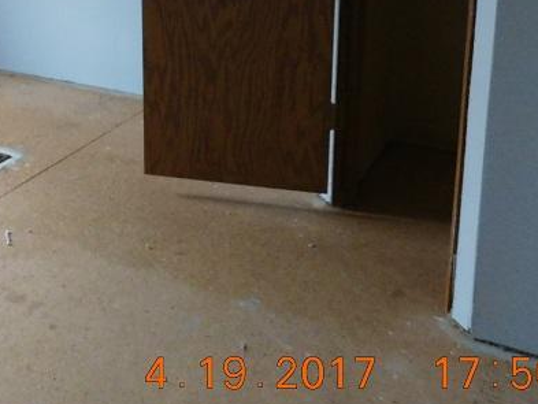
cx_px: 8
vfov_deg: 25.7
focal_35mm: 54
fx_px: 840
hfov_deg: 32.8
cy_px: -1
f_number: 3
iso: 400
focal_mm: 4
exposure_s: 1/30
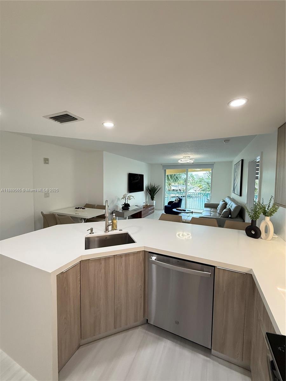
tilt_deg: -3.6
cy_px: 190
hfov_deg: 85.7
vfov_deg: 102.1
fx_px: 154
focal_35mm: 14
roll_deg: -1.0
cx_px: 143
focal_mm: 2.22
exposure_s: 1/120
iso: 200
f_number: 2.2
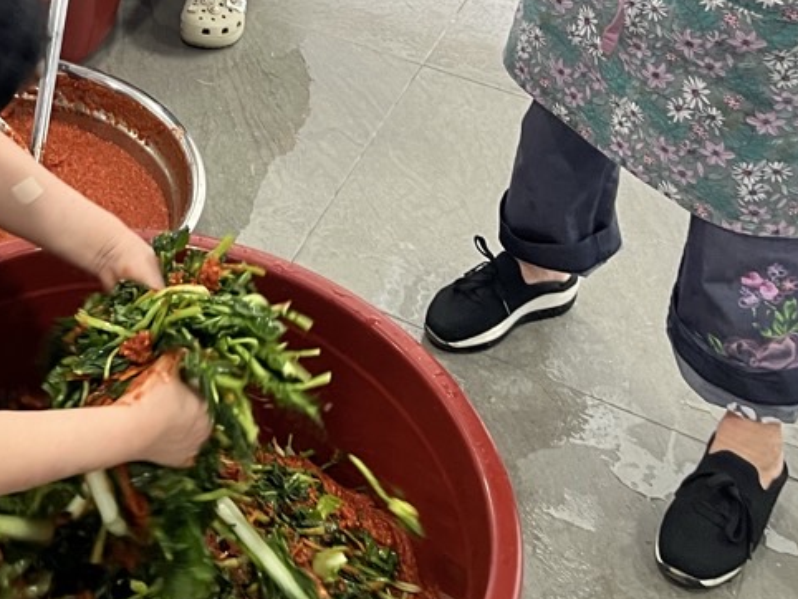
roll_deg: -1.0
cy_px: -134
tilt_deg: -26.3
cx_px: -18
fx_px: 1591
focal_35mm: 69
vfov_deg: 19.9
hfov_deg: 26.5
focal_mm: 5.1
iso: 80
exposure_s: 1/60
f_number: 1.6
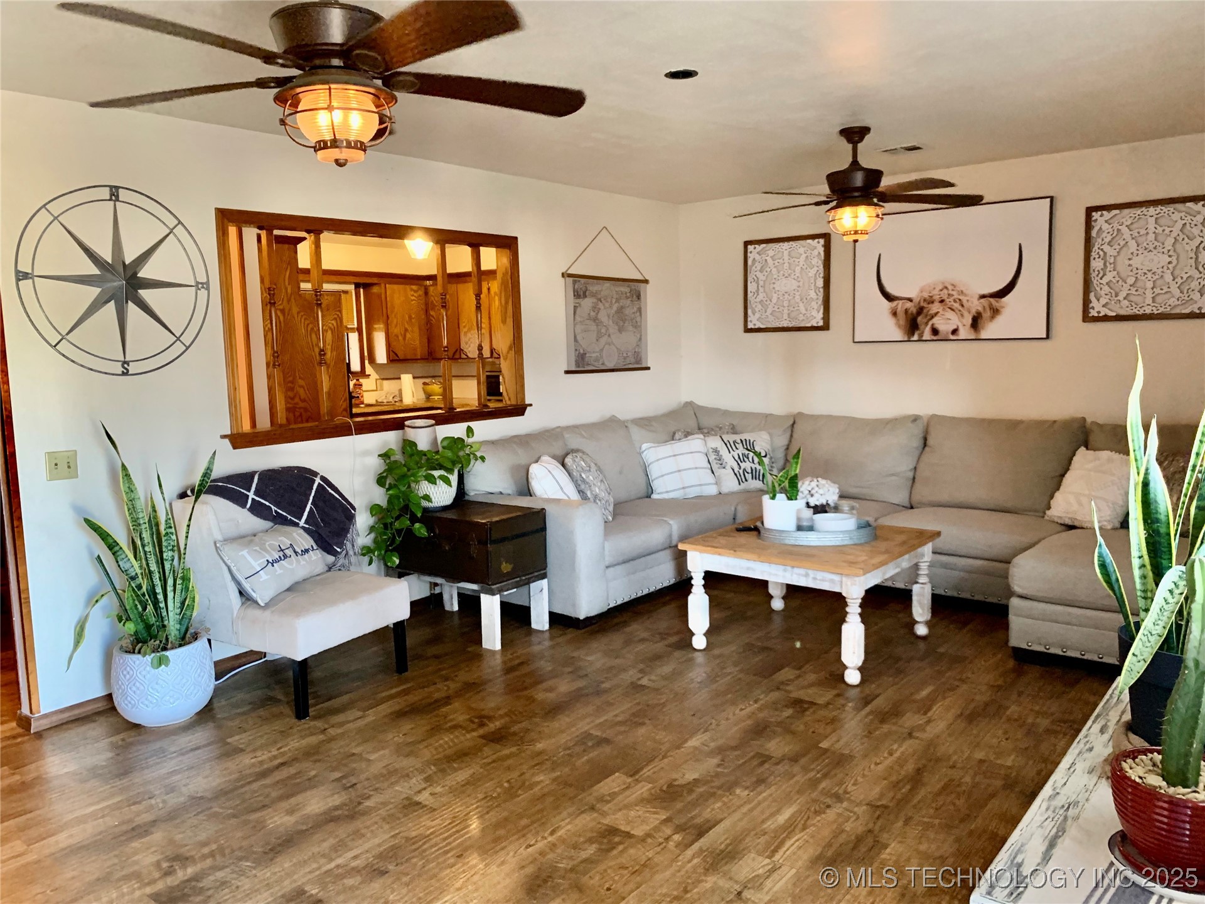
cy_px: 452
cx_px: 602
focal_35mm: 26
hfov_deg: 67.3
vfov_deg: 53.1
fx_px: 905
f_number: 1.8
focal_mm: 4.25
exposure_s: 1/30
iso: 320
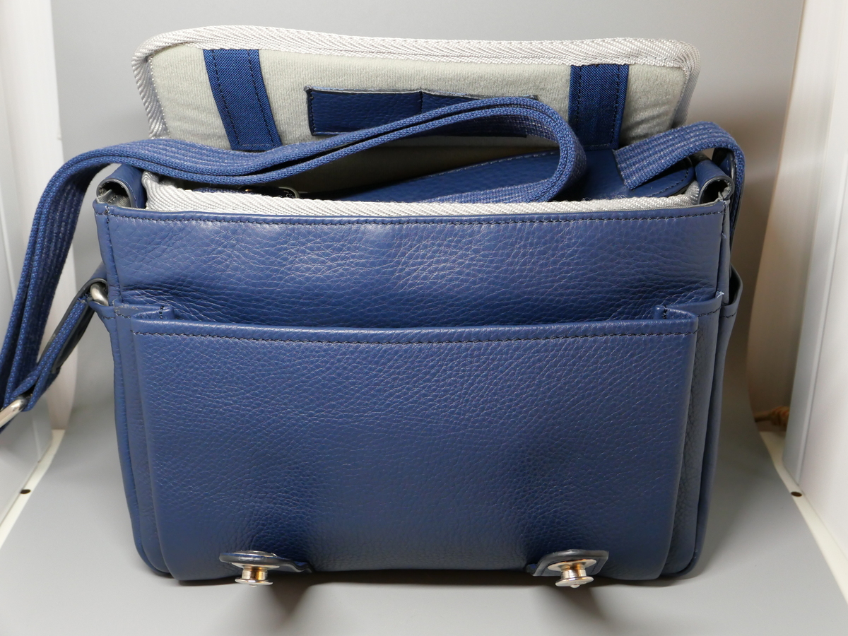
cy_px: 318
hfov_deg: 38.9
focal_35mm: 49
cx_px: 424
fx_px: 1200
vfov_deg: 29.7
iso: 1600
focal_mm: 22
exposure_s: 1/60
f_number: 5.6
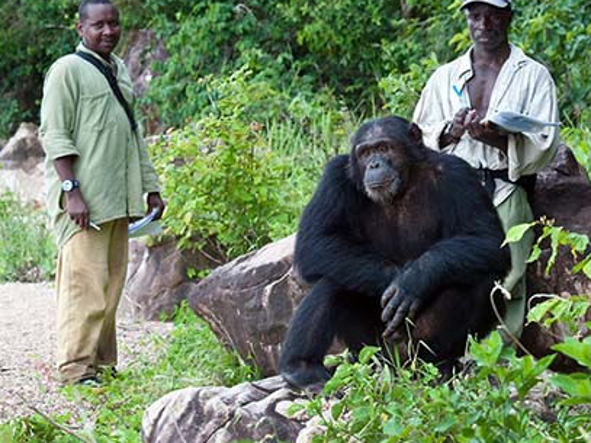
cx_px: 366
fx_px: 2611
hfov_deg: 12.9
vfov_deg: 9.7
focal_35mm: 153
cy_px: 156
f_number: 11
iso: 640
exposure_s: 1/60
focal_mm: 100
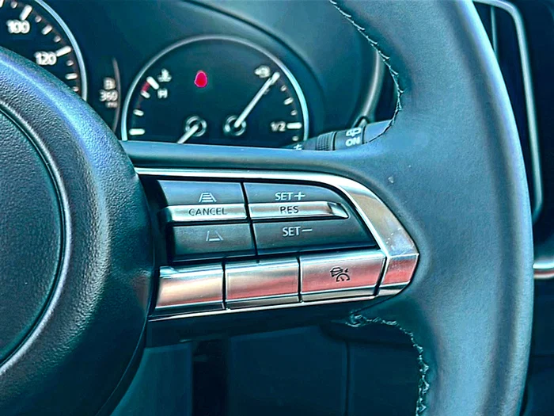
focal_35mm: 59
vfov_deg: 24.8
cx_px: 277
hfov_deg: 32.7
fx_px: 944
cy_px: 208
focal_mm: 6.86
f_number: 1.78
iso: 64
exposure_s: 1/73
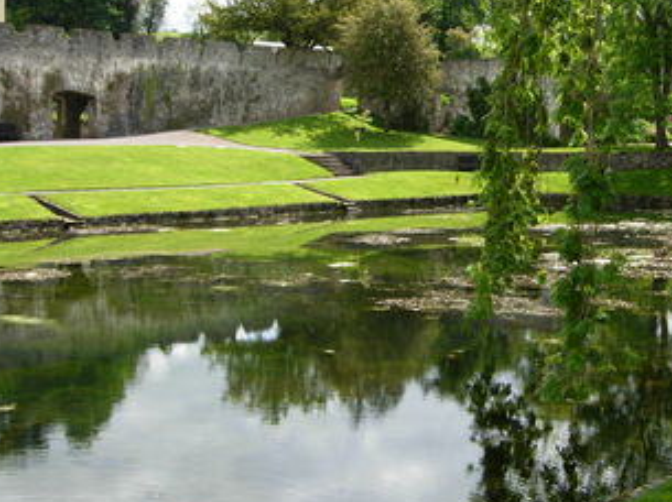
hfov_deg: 36.5
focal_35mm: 52
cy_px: 189
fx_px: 1008
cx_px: 449
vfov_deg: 27.9
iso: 50
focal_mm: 7.5
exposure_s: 1/192
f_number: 4.8
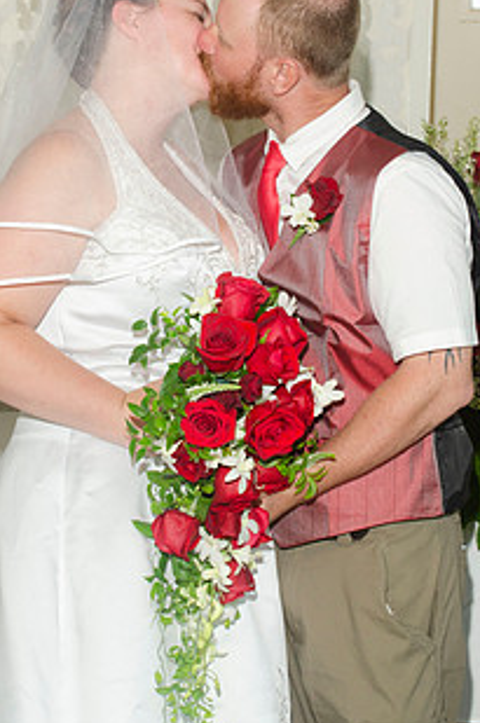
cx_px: 234
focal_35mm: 96
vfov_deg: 21.2
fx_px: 1926
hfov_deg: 14.2
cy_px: 271
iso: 400
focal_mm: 44
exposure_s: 1/250
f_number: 5.6
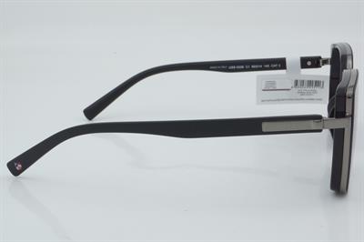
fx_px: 758
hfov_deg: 27.0
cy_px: 121
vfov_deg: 18.2
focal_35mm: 75
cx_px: 182
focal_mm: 50
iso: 100
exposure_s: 1/4
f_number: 29
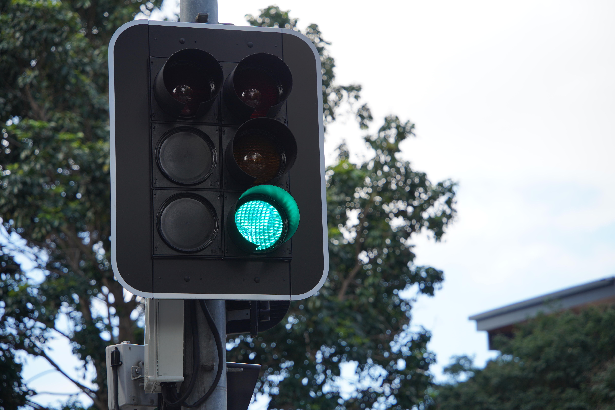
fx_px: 1947
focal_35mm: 114
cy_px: 205
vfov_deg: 12.0
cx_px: 308
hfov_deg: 17.9
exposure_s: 1/125
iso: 100
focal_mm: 114
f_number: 5
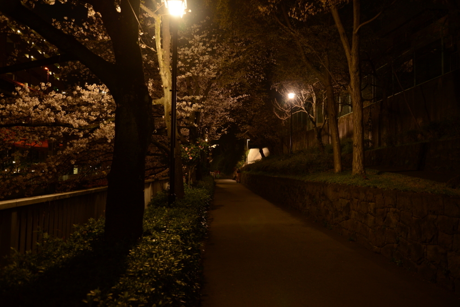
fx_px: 396
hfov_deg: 60.3
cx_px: 230
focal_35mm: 31
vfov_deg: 42.4
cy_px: 154
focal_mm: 31
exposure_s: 1/15
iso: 1600
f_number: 5
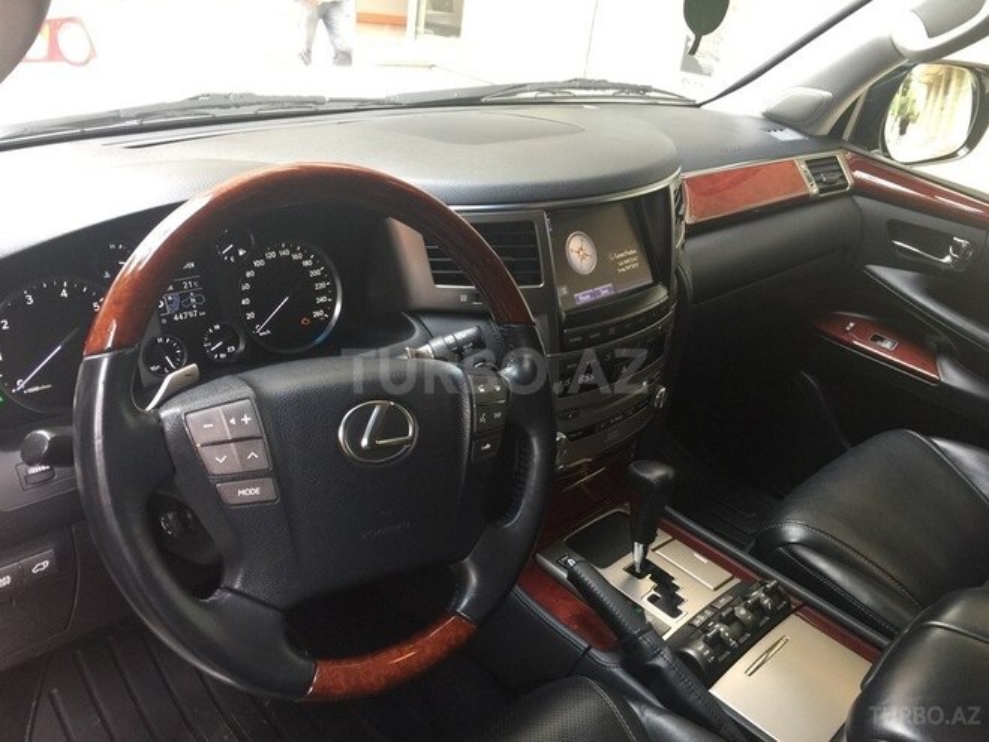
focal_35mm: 29
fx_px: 829
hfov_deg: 61.7
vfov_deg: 48.2
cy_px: 371
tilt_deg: -25.2
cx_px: 494
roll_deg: -9.5
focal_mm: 4.15
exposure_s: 1/33
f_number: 2.2
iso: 64
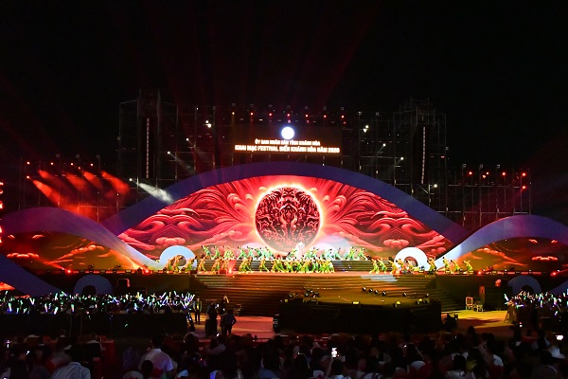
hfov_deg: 48.5
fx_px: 631
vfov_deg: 33.4
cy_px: 190
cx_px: 284
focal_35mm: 40
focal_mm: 27
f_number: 7.1
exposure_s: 1/50
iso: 12800
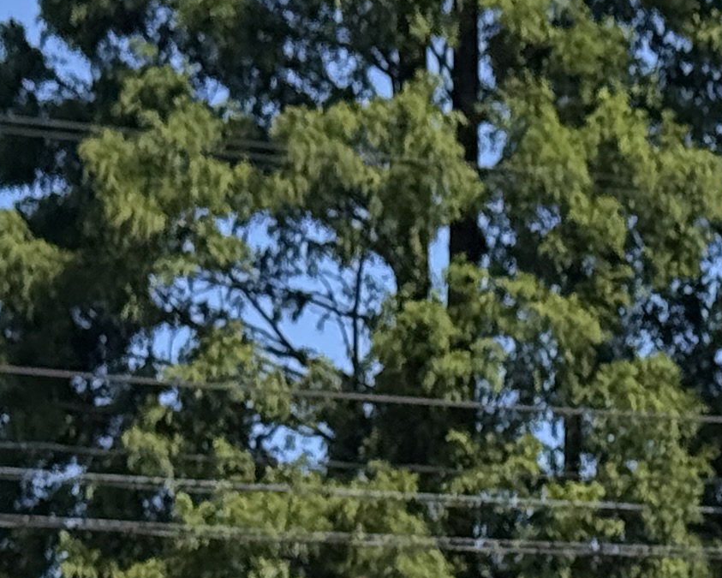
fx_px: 4788
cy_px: 1227
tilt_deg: +2.4
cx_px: 809
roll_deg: +0.3
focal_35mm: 224
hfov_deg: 8.5
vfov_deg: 6.7
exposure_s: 1/3704
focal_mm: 6.76
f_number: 1.78
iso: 100
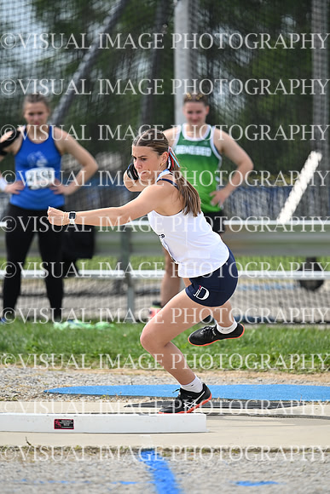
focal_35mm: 400
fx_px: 5496
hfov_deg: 3.4
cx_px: 165
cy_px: 247
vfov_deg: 5.2
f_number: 4.5
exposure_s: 1/2500
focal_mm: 400
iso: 500
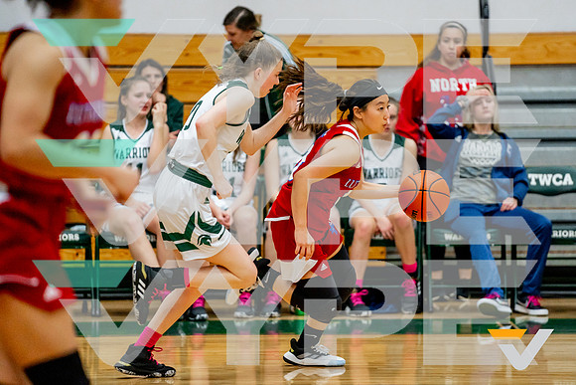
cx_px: 321
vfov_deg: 6.2
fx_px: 3568
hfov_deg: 9.2
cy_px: 215
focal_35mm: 223
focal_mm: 200
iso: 2000
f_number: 2.8
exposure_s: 1/1000
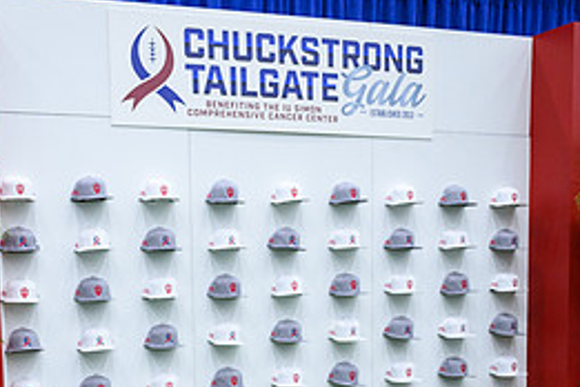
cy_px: 464
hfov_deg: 30.2
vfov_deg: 19.7
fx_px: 1047
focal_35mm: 65
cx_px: 112
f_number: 2.8
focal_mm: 25.5
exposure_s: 1/200
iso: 1250
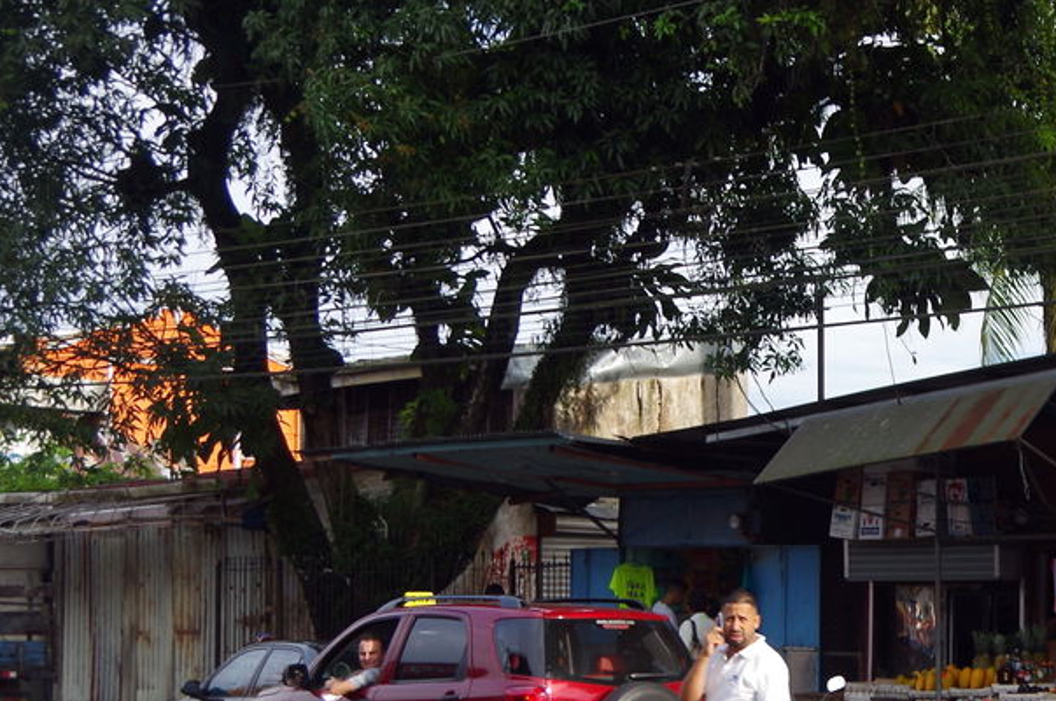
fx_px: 2167
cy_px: 456
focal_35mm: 74
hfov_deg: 25.8
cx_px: 1089
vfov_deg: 18.3
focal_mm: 21
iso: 100
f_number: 4.5
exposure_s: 1/100
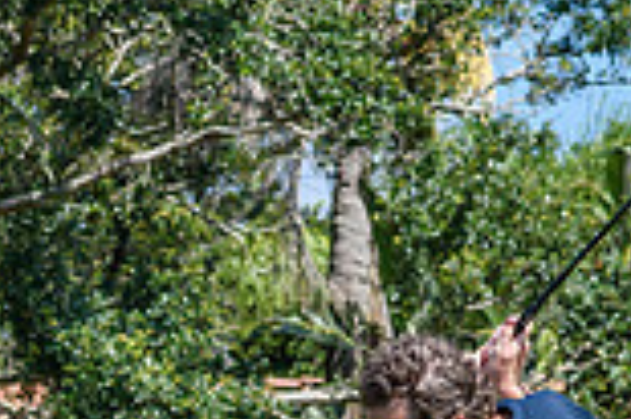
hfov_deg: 3.7
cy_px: 584
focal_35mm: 551
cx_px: 342
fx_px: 9647
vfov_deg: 2.5
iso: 200
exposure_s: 1/800
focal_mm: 98
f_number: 7.1
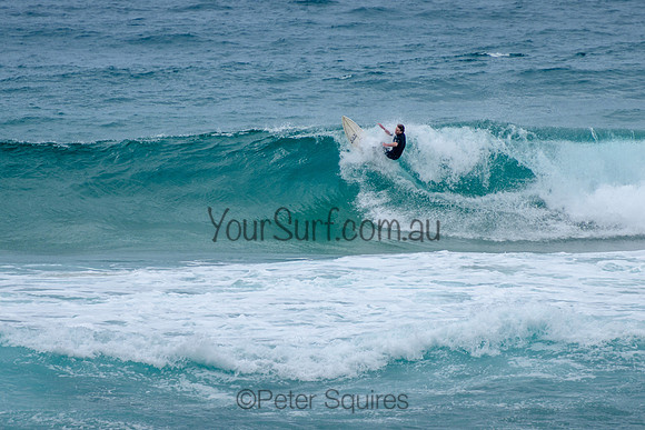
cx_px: 318
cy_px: 179
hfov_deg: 3.7
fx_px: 9857
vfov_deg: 2.5
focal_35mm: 550
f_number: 5.6
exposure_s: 1/2000
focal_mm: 400
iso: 200
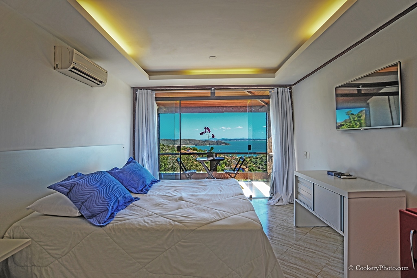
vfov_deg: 67.5
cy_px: 139
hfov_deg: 90.0
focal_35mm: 18
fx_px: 209
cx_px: 208
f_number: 3.5
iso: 200
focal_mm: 18
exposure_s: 1/2000
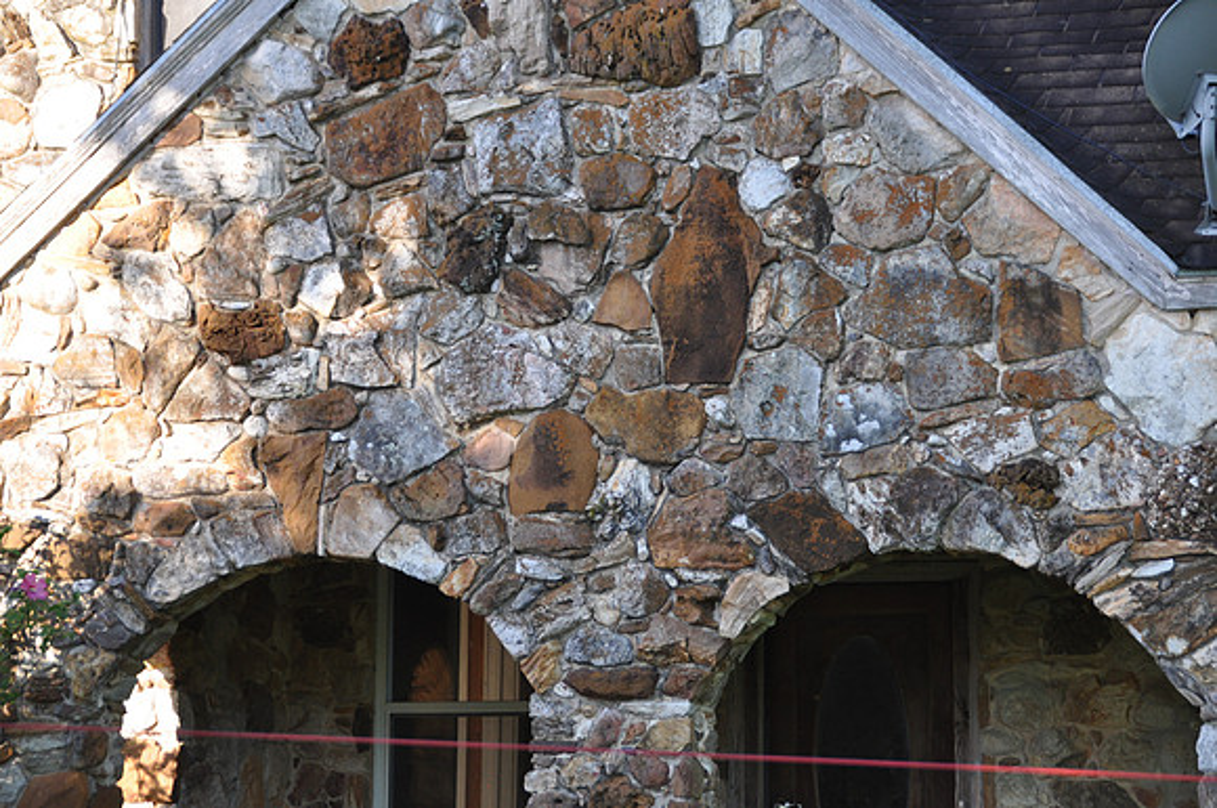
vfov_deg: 9.3
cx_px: 608
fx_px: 4962
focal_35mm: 147
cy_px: 404
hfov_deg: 14.0
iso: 400
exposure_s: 1/100
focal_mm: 98
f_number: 5.6
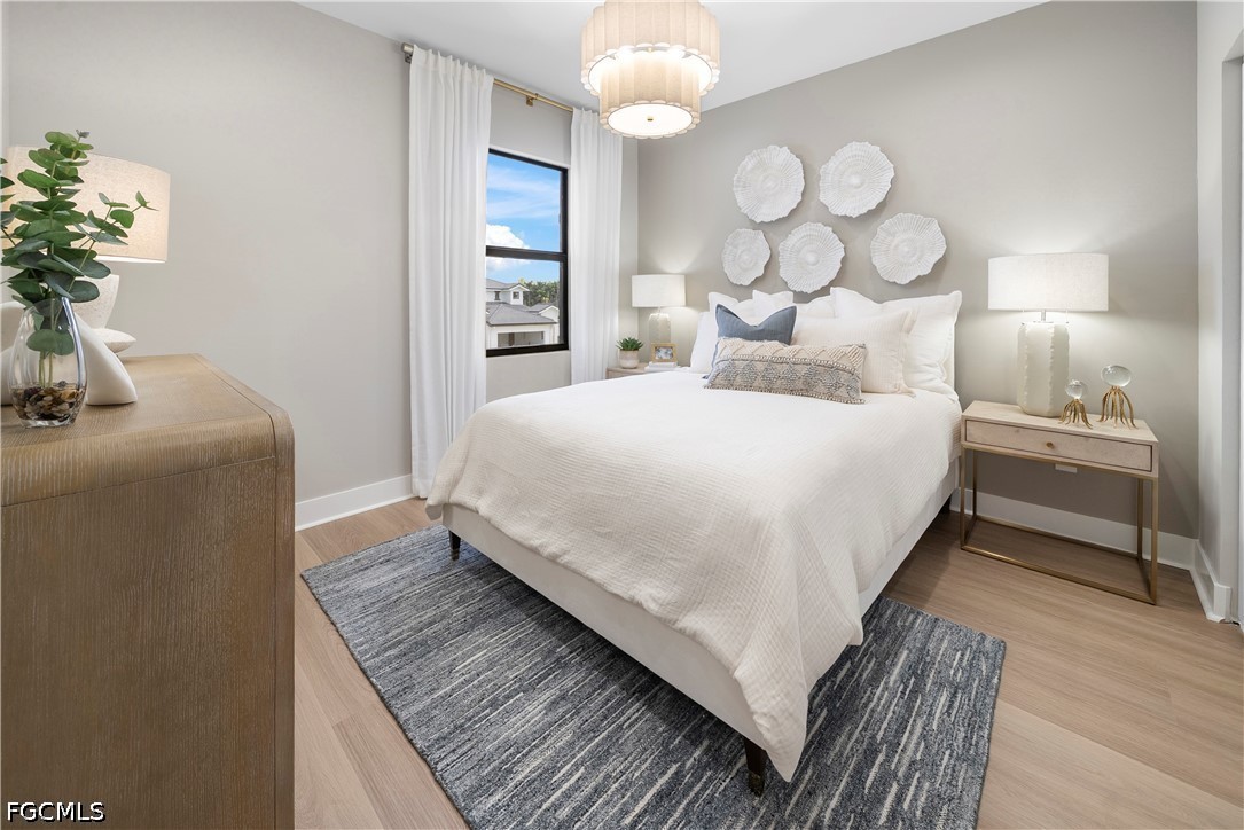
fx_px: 415
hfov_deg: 112.6
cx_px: 622
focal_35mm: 12
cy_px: 415
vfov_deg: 90.0
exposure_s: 1/25
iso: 200
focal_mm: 12
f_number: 8
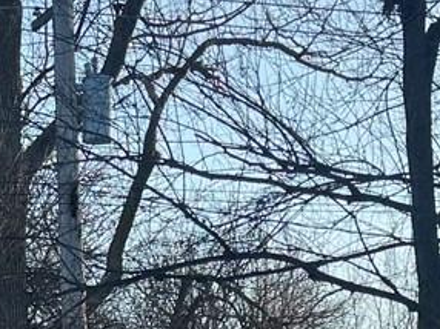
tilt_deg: -1.9
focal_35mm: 172
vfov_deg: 8.1
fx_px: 2184
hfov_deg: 11.3
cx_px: -49
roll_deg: +2.7
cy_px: 735
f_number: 1.78
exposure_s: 1/1059
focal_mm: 6.76
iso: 80
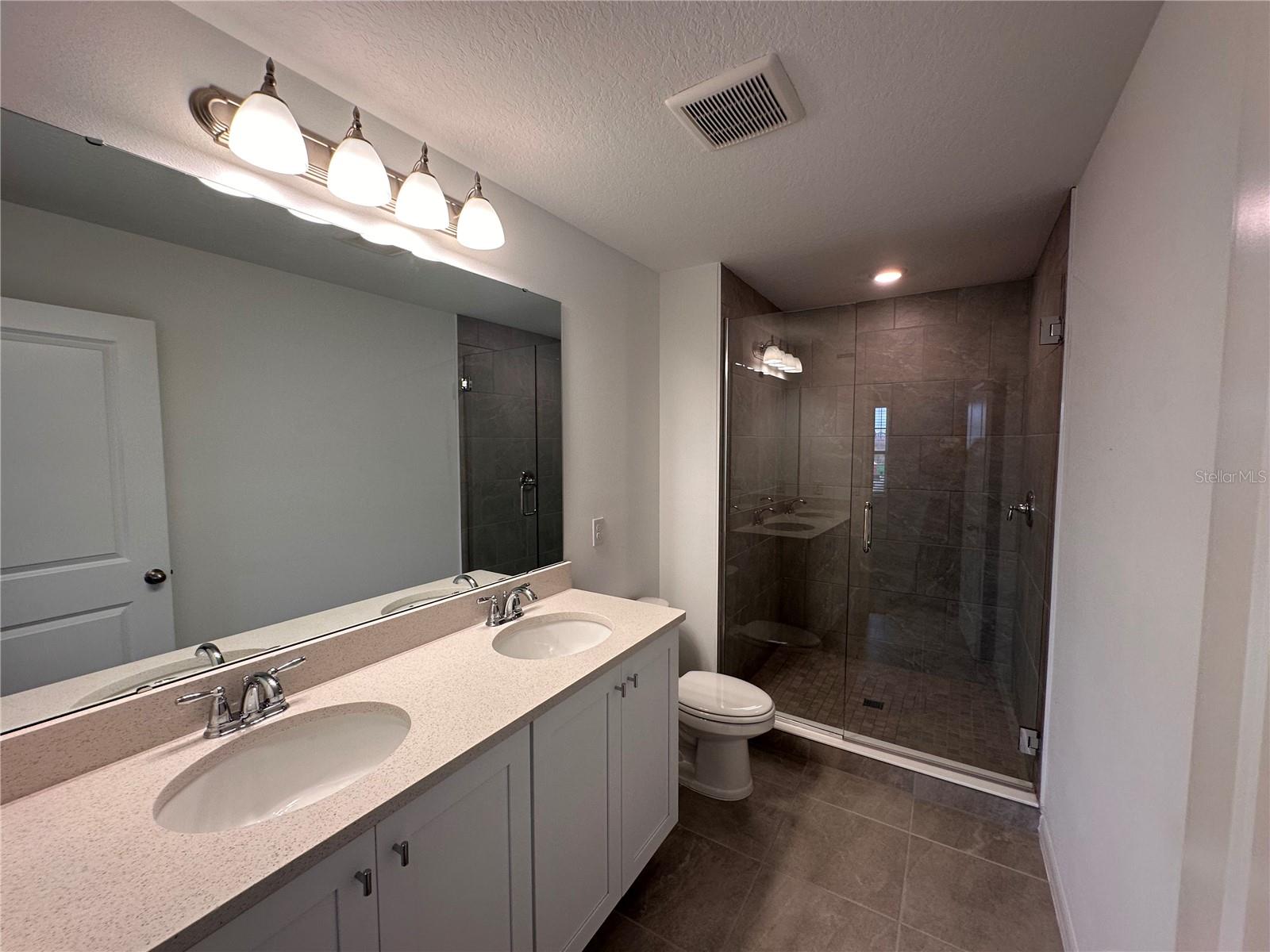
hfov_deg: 102.1
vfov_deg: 85.7
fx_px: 514
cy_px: 476
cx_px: 635
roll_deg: -0.3
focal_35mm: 14
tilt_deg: -3.4
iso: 100
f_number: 2.2
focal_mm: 2.22
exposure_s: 1/120
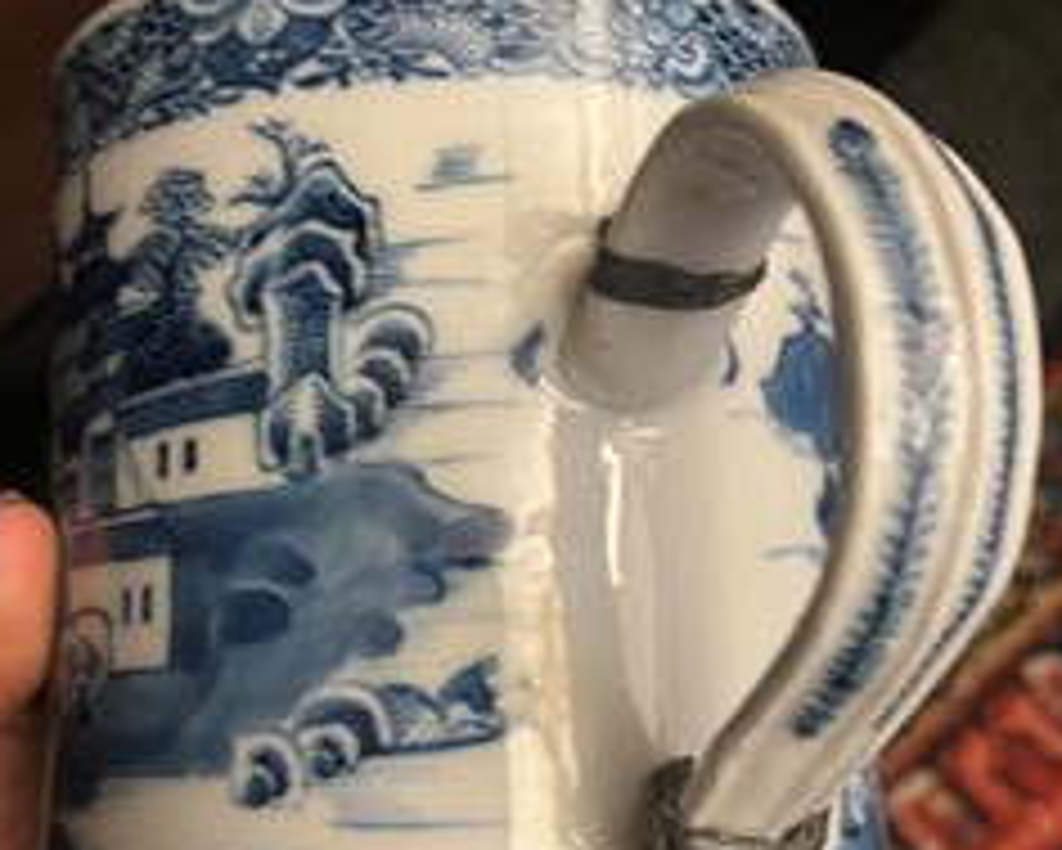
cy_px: 463
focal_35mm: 43
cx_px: 567
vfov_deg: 34.9
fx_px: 1352
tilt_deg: -62.4
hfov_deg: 42.9
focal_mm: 5.1
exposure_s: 1/33
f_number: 1.6
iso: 400
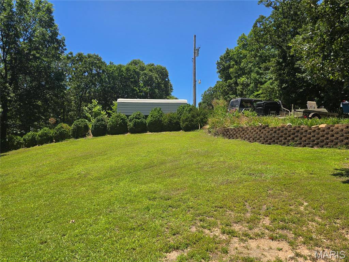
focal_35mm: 23
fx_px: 232
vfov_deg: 58.9
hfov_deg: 73.9
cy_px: 131
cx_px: 174
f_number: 1.7
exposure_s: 1/705
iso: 12
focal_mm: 6.3
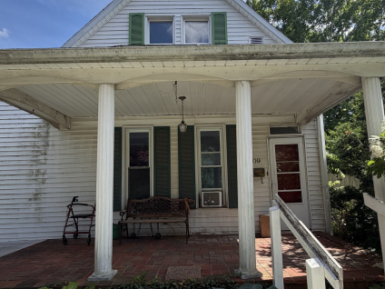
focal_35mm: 22
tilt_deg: +5.3
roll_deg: +2.1
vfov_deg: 60.9
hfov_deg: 76.3
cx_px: 202
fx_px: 245
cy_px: 160
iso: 40
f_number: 2.2
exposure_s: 1/717
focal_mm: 2.22
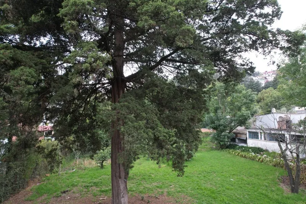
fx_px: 187
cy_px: 102
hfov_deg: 78.6
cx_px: 153
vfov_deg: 57.2
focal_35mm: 22
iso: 110
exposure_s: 1/15
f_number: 2.8
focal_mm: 8.38
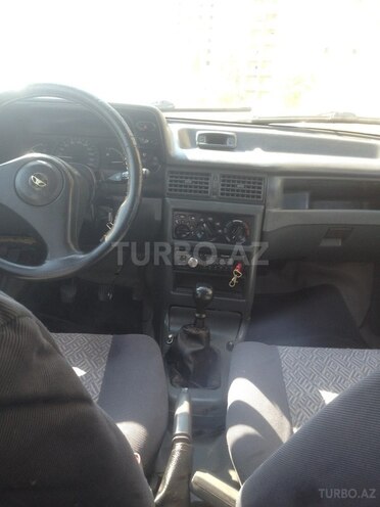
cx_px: 190
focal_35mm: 33
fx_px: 483
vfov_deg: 55.4
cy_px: 254
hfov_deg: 42.9
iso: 64
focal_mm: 4.12
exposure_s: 1/120
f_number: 2.4
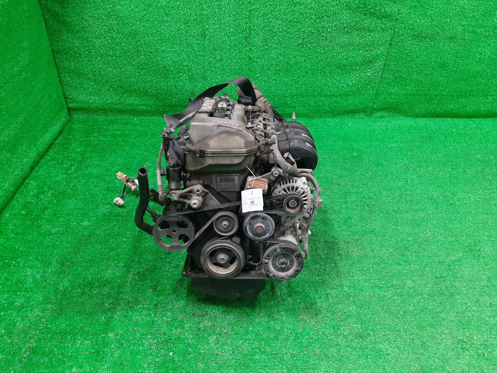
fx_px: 373
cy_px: 186
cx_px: 248
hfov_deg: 67.3
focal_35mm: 26
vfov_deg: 53.1
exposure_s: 1/50
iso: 162
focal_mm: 3.93
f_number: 1.7
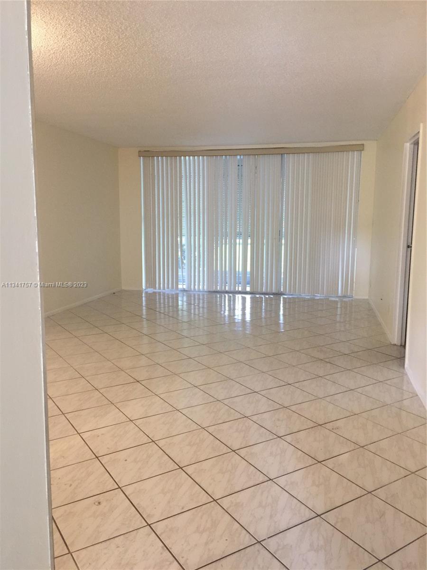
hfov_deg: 48.2
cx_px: 214
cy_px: 285
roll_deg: -0.3
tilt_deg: -7.4
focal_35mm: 29
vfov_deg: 61.7
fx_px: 477
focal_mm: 4.15
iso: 100
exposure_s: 1/15
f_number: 2.2
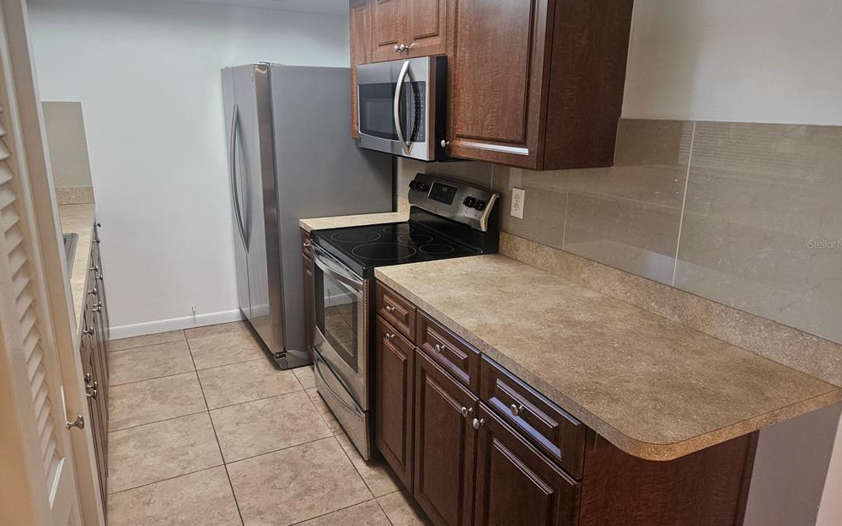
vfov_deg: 49.2
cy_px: 244
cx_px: 427
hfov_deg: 72.6
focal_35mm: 25
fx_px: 574
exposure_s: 1/120
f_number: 1.8
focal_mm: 5.4
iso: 400
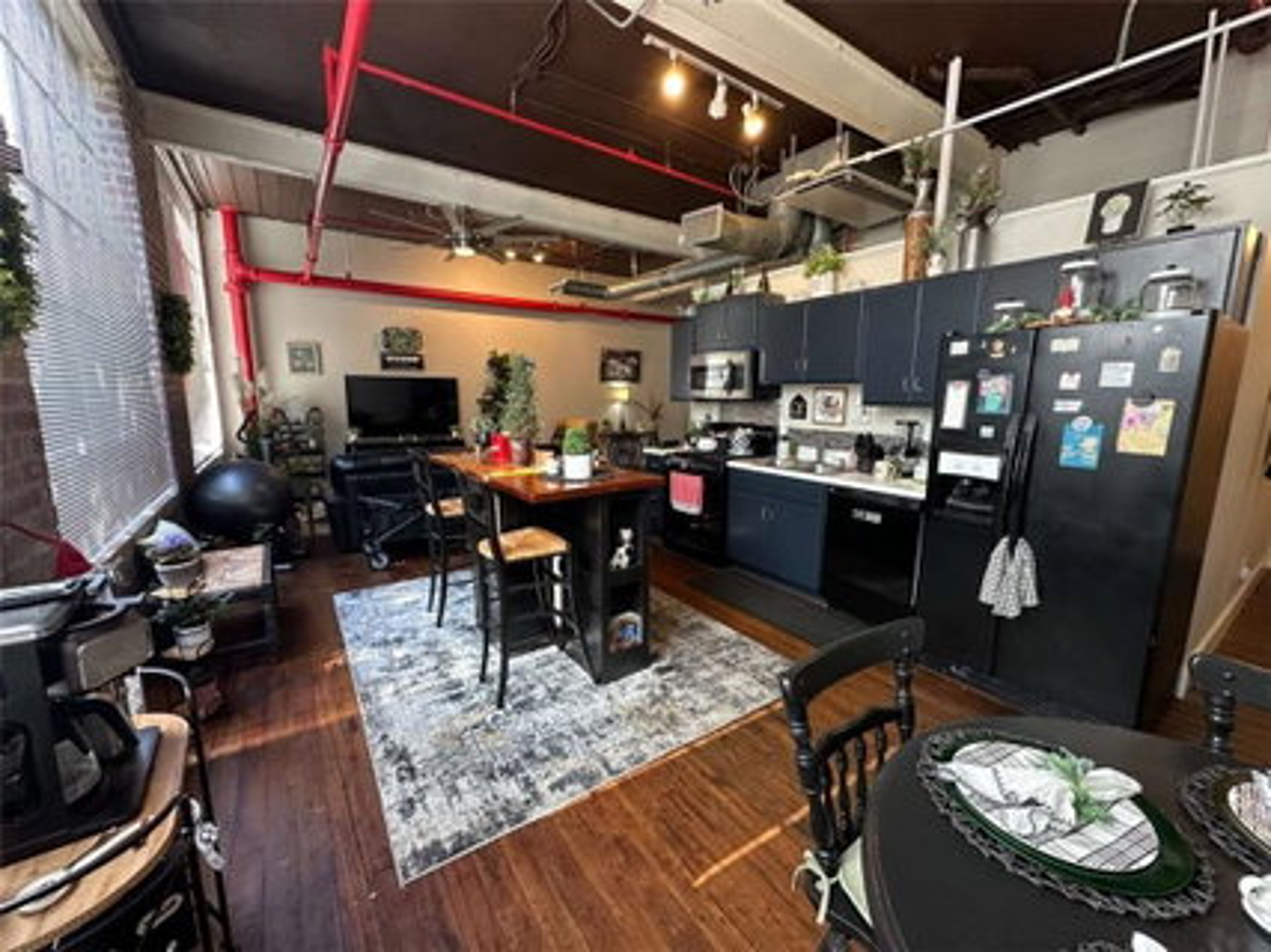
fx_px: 514
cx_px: 636
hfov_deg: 102.1
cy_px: 476
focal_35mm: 14
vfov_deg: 85.6
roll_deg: -0.1
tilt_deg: -8.7
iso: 250
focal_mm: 2.22
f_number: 2.2
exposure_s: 1/60
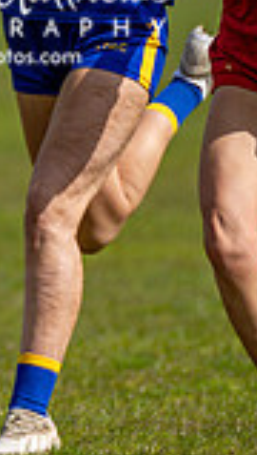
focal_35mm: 1358
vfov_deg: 1.6
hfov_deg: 0.9
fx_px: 16374
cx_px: -4
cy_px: 42
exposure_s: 1/6400
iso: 200
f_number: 2.8
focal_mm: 300
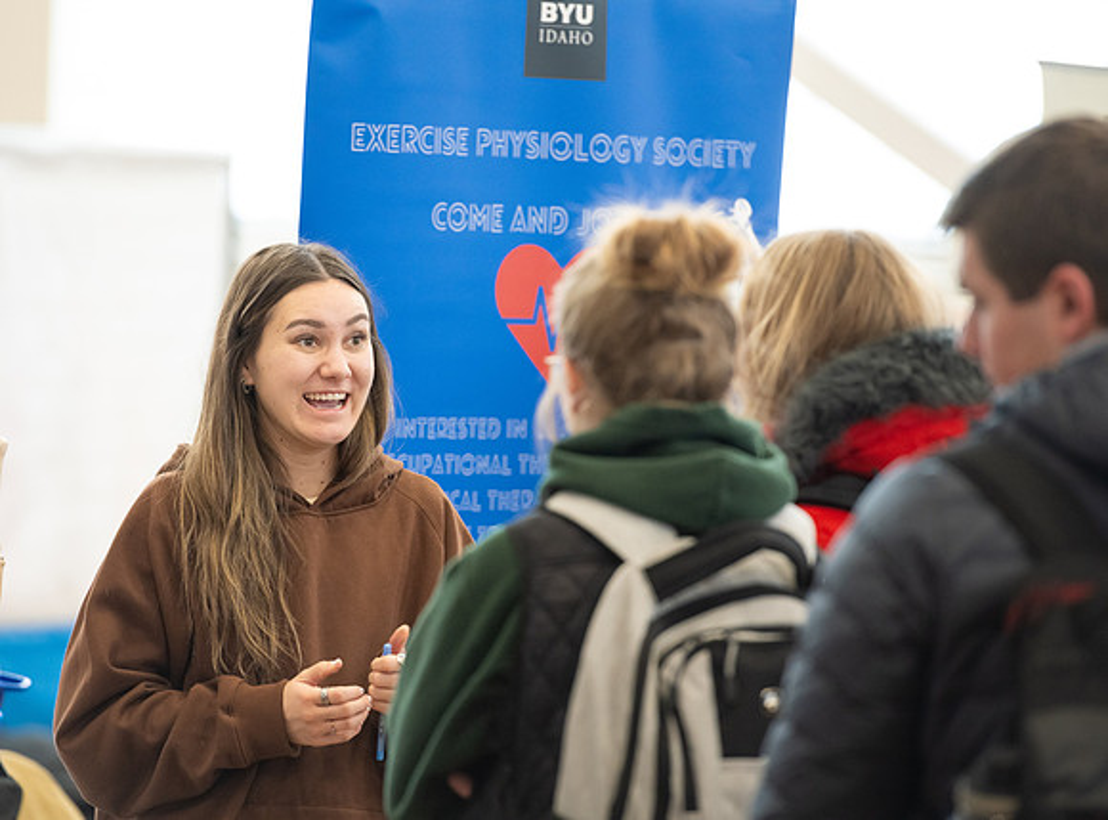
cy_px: 410
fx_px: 6827
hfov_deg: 9.3
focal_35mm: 214
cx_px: 494
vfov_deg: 6.9
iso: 1250
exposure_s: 1/200
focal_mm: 200
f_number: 3.5
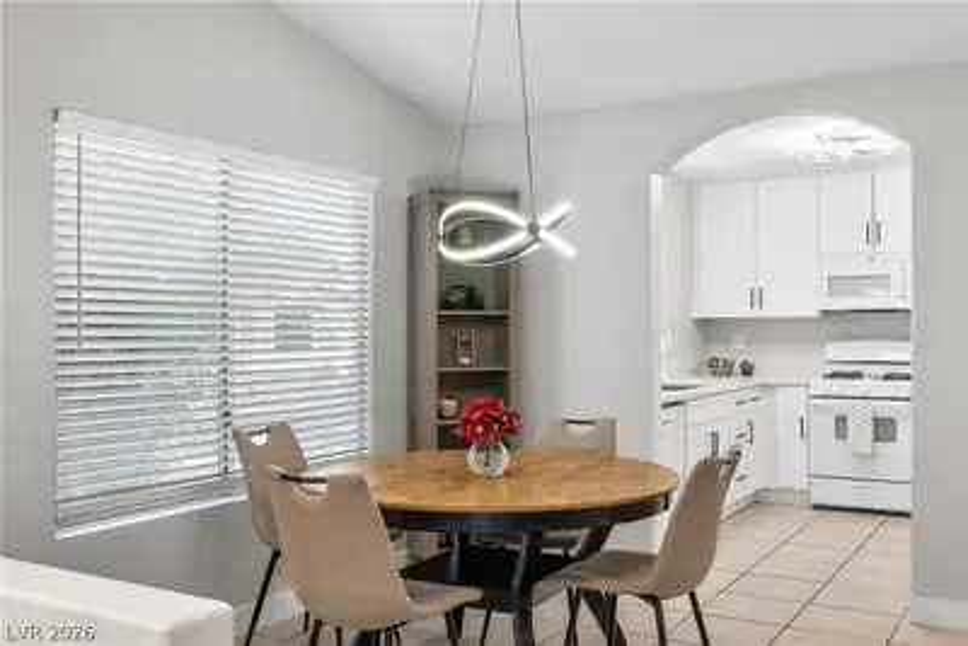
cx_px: 484
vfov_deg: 36.9
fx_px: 968
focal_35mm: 36
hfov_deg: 53.1
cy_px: 323
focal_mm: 24
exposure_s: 1/2
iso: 400
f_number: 8
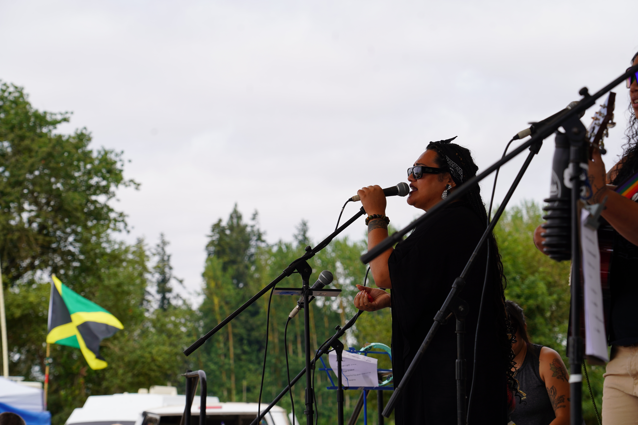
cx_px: 319
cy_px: 212
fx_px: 1861
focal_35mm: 105
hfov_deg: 19.5
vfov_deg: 13.0
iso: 100
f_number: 7.1
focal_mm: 105
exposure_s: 1/200
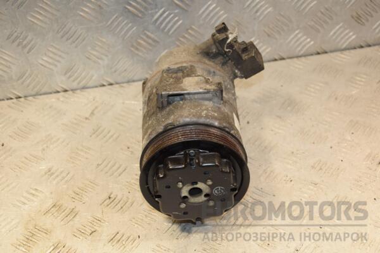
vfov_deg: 18.2
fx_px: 792
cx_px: 190
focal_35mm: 75
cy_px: 126
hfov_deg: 27.0
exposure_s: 1/200
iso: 800
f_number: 5.6
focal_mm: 50
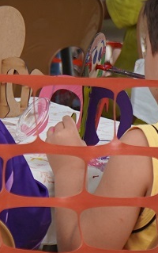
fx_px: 2317
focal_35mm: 337
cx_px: -283
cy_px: 61
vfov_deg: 6.2
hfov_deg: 3.8
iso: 200
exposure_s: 1/160
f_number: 5
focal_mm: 55
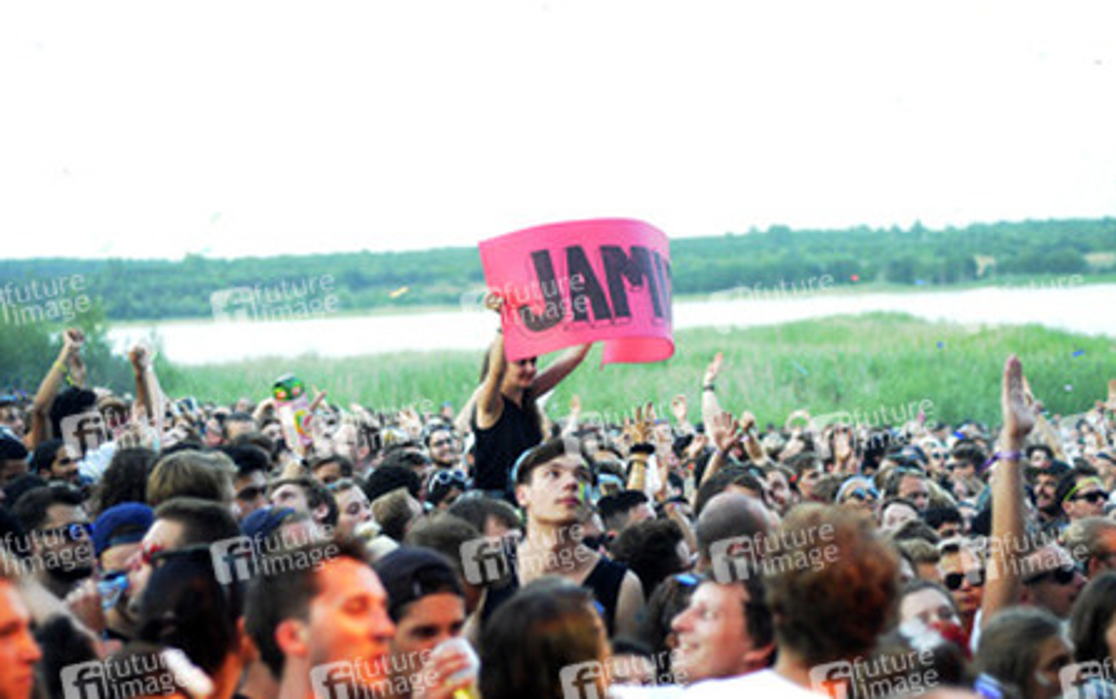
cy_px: 367
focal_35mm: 77
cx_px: 558
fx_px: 2343
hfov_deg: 26.8
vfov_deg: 17.0
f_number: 4
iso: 1600
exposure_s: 1/400
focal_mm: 50
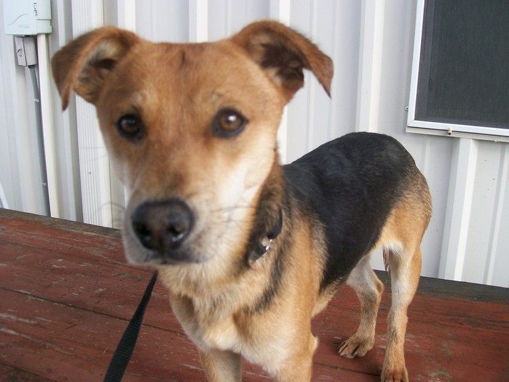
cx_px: 254
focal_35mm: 36
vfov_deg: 39.7
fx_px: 529
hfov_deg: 51.4
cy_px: 191
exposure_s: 1/251
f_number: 2.7
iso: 80
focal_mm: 6
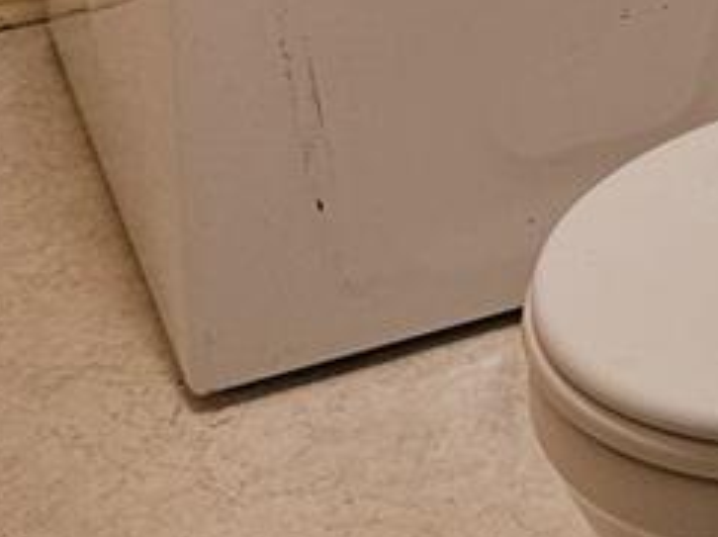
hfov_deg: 13.4
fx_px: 2839
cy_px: -691
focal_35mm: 137
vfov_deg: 9.7
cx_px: 1166
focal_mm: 5.4
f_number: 1.8
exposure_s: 1/40
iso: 320
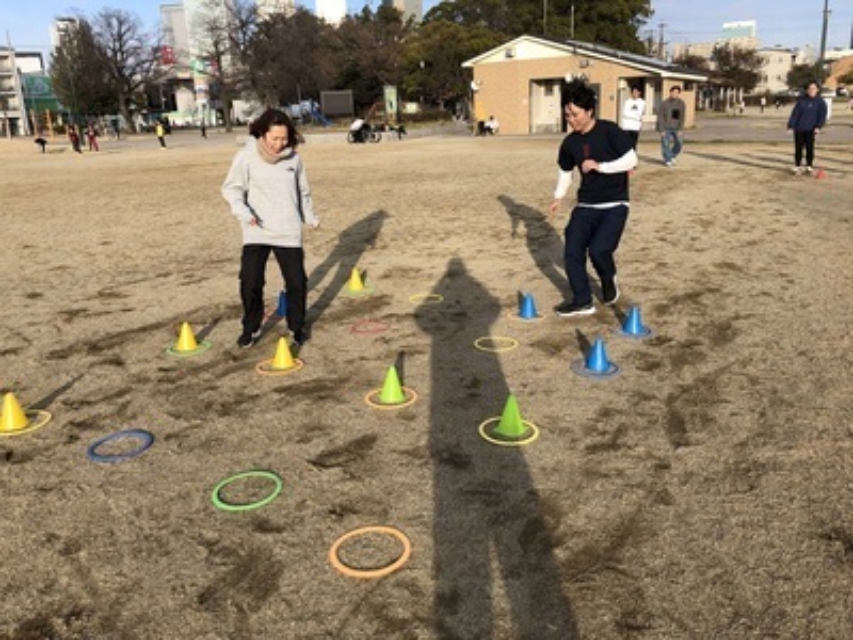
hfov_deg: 63.4
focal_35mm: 28
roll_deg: +3.1
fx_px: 690
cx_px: 426
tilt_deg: -13.8
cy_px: 320
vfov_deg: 49.7
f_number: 1.8
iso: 20
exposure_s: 1/1080
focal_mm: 3.99
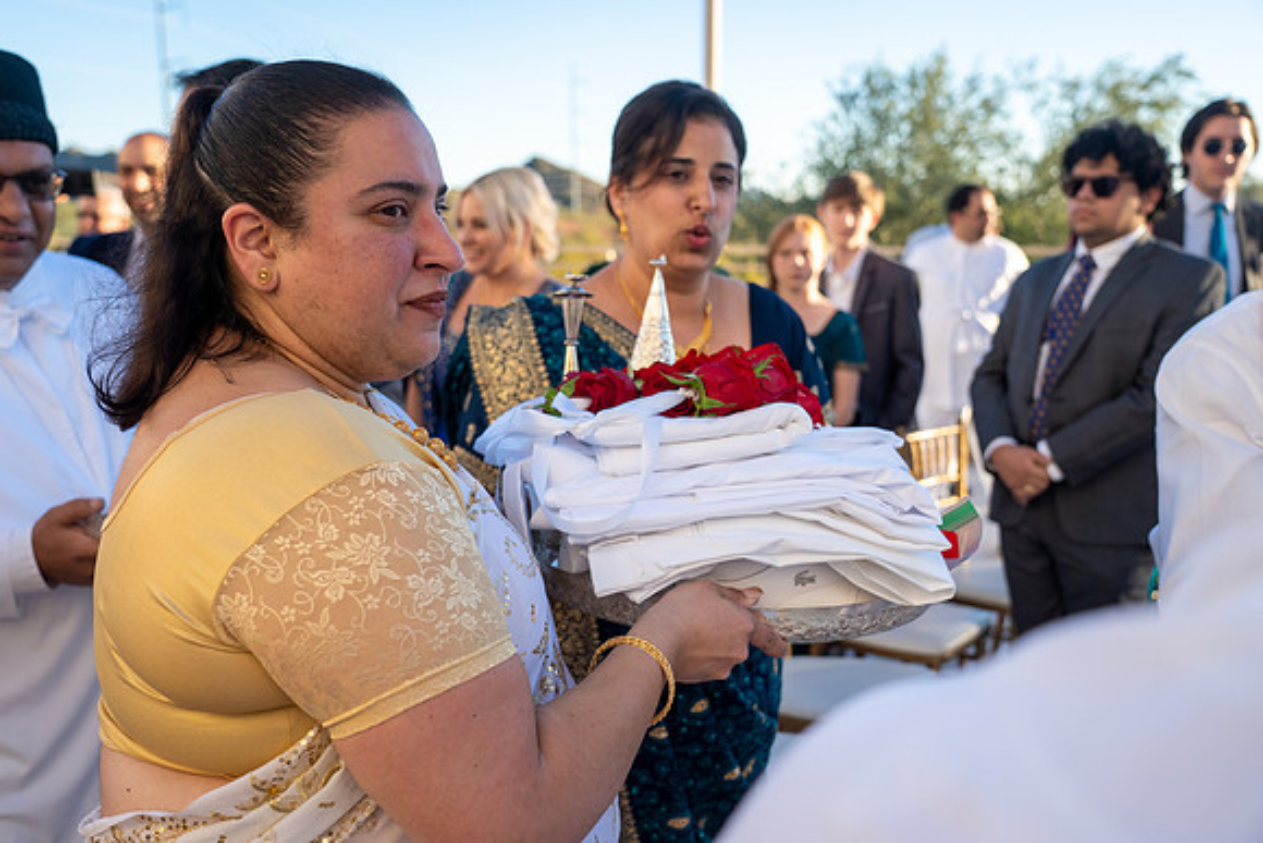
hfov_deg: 54.4
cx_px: 632
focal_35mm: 35
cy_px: 422
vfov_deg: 37.9
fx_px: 1228
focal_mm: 35
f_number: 4
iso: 640
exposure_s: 1/1000
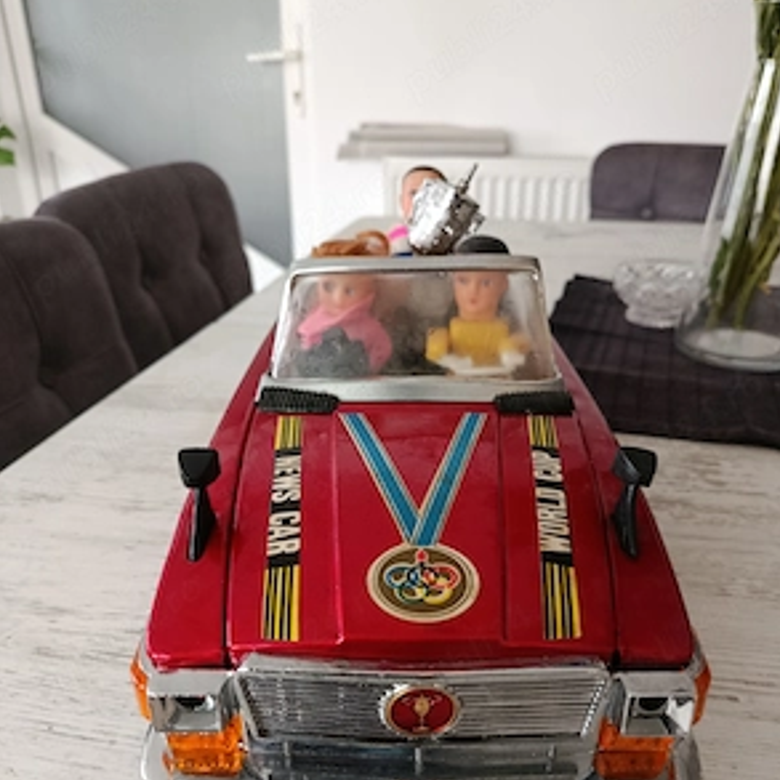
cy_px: 482
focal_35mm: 29
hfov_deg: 55.6
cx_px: 397
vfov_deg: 55.1
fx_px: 739
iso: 1258
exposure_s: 1/50
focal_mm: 5.24
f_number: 1.7
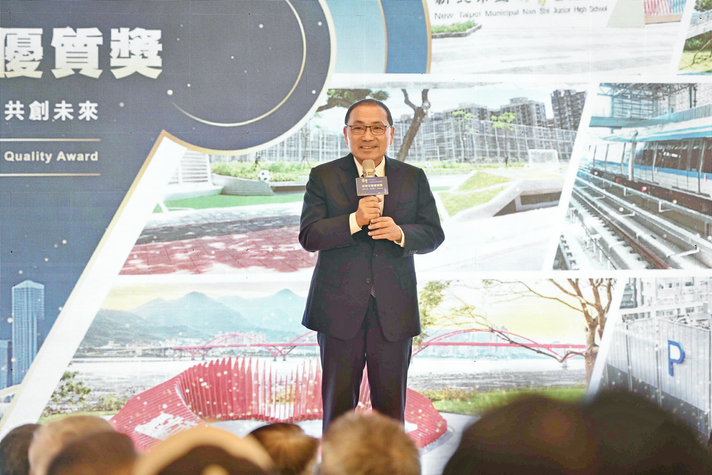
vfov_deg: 11.4
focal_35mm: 120
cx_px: 356
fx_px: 2373
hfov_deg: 17.1
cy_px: 238
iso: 1000
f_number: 4
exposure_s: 1/125
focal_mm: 120
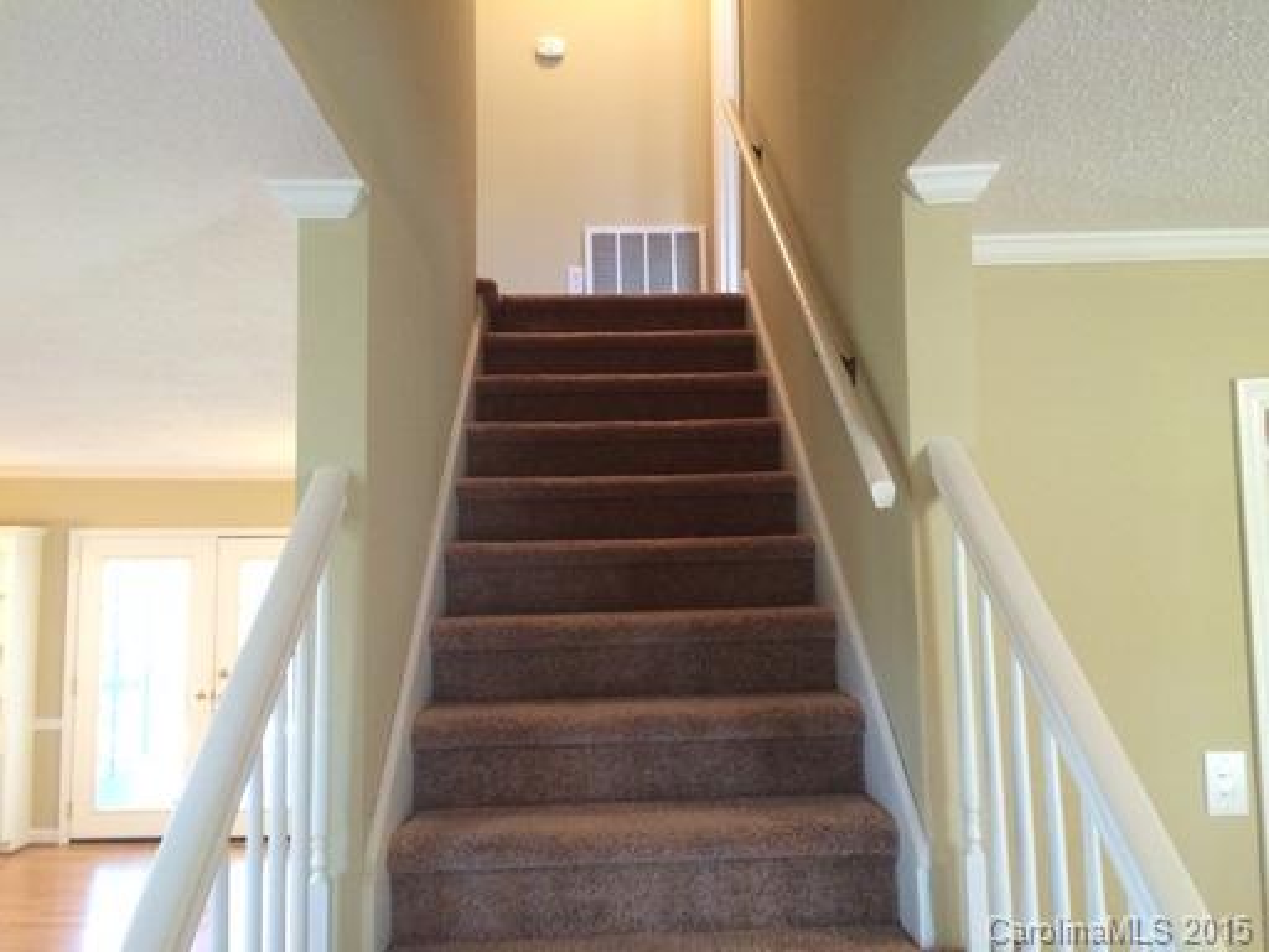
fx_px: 1063
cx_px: 634
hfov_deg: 61.7
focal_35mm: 29
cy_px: 476
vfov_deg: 48.2
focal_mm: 4.15
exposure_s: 1/30
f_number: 2.2
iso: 320
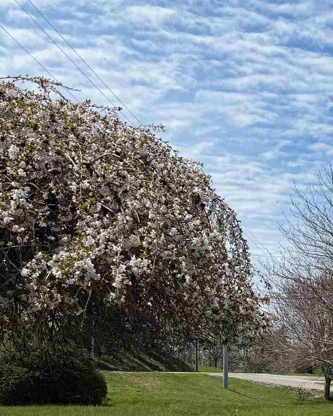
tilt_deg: -1.3
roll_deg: +0.1
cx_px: 426
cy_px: 384
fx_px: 751
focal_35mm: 61
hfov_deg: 22.5
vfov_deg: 29.5
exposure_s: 1/5319
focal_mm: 6.76
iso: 80
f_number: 1.78
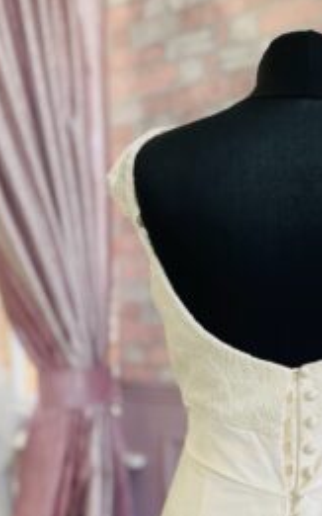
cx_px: 290
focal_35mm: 45
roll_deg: +0.0
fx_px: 632
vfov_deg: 42.4
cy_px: 414
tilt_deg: -9.3
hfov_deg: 27.5
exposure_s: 1/121
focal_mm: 5.1
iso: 40
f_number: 1.6
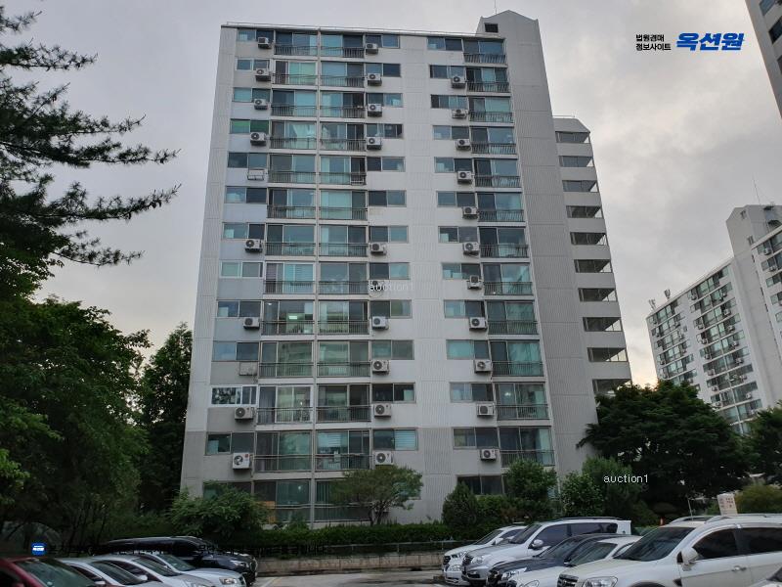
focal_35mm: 26
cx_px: 391
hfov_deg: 67.3
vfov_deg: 53.1
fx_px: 587
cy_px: 294
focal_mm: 4.32
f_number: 2.4
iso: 50
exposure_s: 1/469
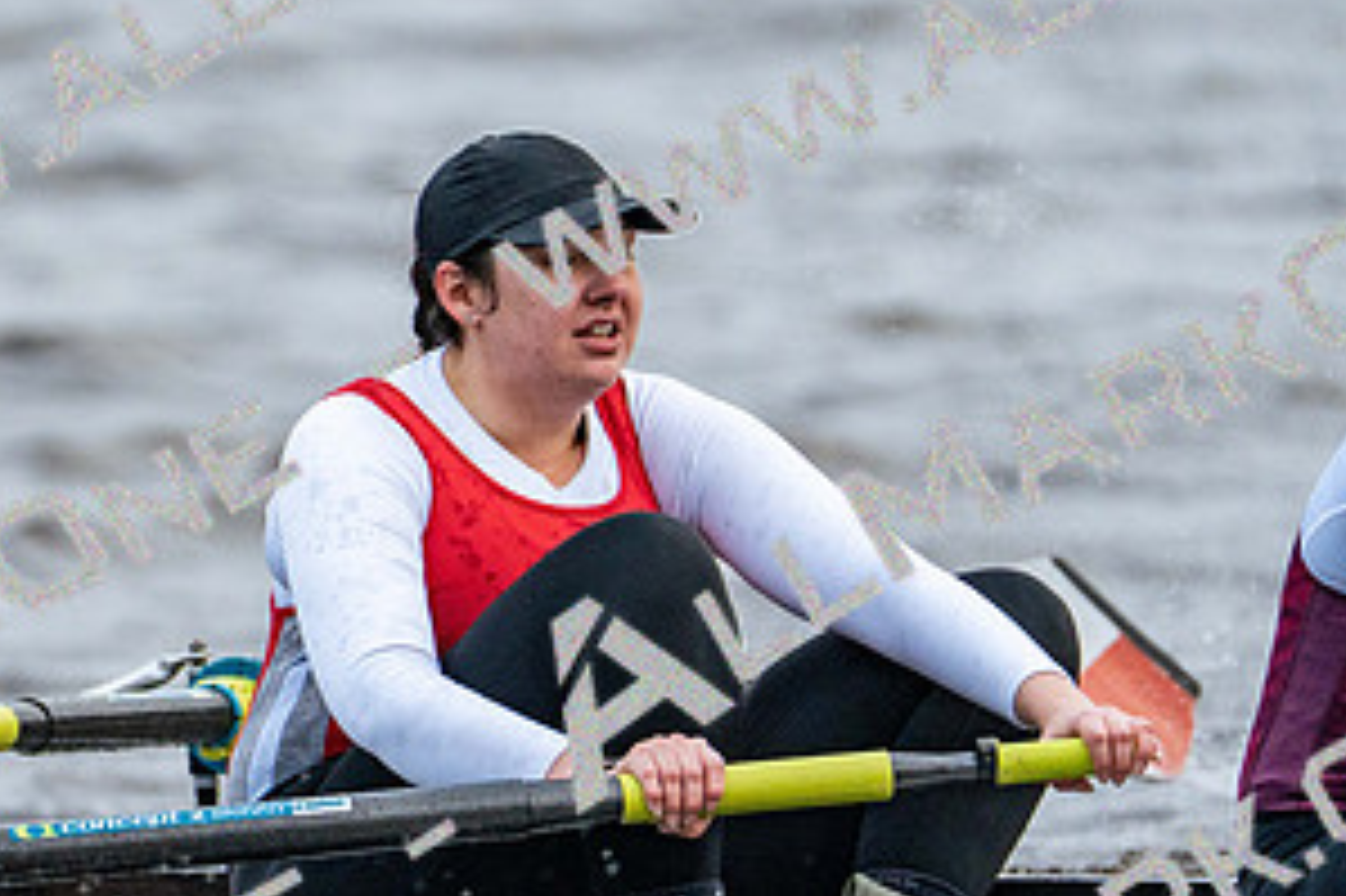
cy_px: 385
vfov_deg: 1.5
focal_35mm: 920
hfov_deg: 2.2
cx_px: 167
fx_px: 34377
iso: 3200
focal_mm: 474
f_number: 6.3
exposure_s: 1/1600
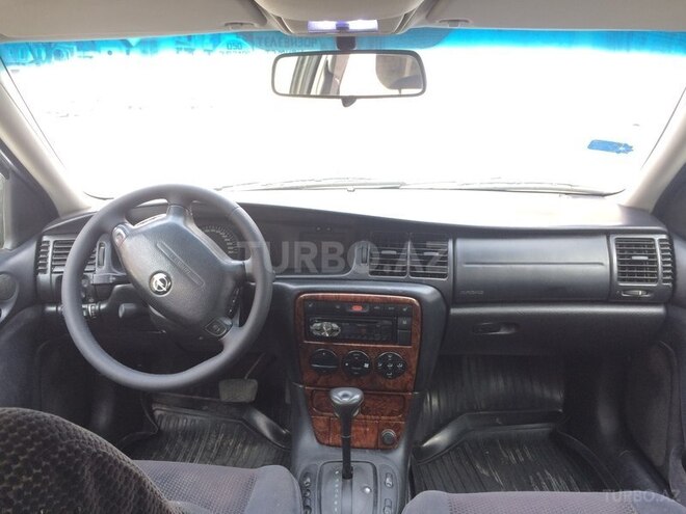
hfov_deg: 61.7
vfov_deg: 48.2
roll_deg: -1.3
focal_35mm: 29
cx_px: 343
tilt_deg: -16.3
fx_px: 575
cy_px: 257
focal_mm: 4.15
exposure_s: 1/33
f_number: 2.2
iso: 40
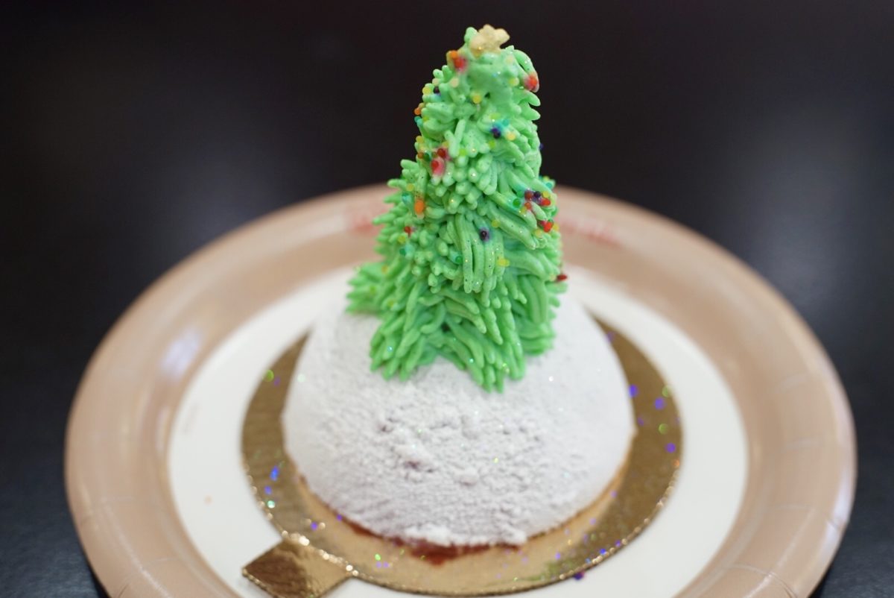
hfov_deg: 39.6
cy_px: 299
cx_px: 447
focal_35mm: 50
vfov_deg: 27.0
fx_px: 1243
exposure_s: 1/160
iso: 1600
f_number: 4
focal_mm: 50
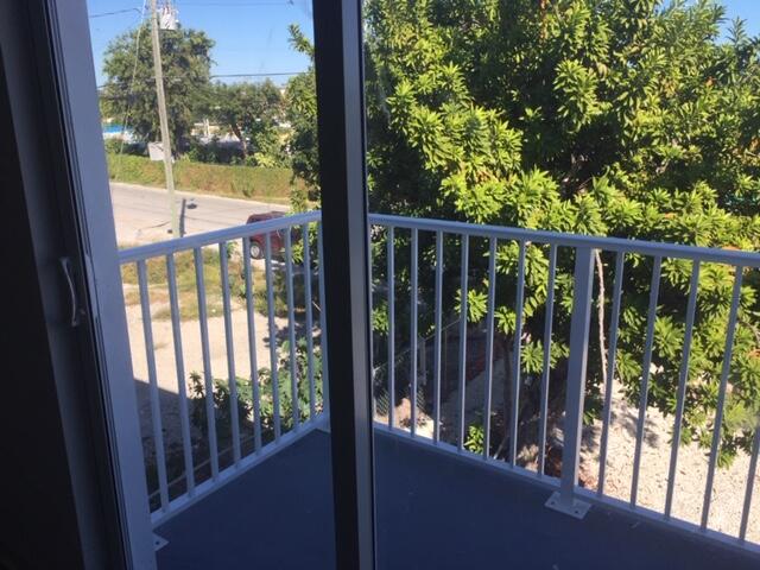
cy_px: 285
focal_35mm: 29
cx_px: 380
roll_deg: +0.1
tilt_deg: -15.5
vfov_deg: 48.2
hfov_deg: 61.7
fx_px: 637
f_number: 2.2
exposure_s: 1/599
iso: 32
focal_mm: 4.15
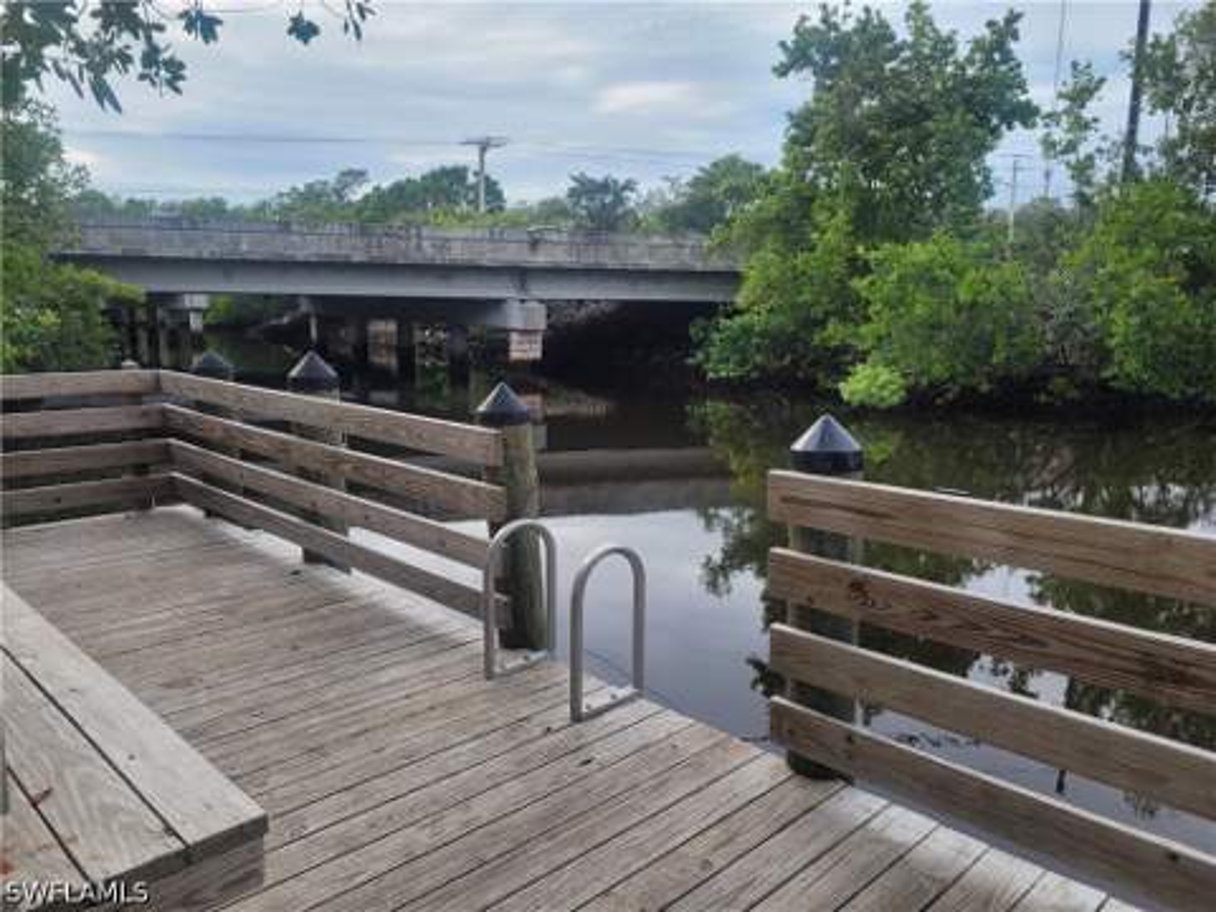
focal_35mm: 26
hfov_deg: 67.3
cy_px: 456
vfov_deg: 53.1
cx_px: 608
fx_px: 913
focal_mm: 5.4
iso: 40
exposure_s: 1/1380
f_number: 1.8
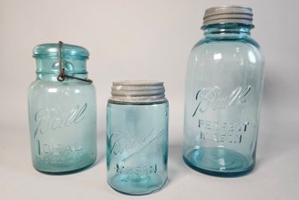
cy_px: 104
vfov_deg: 51.3
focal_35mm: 25
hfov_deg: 71.5
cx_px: 153
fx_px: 208
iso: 200
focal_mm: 5.54
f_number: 1.8
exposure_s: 1/120
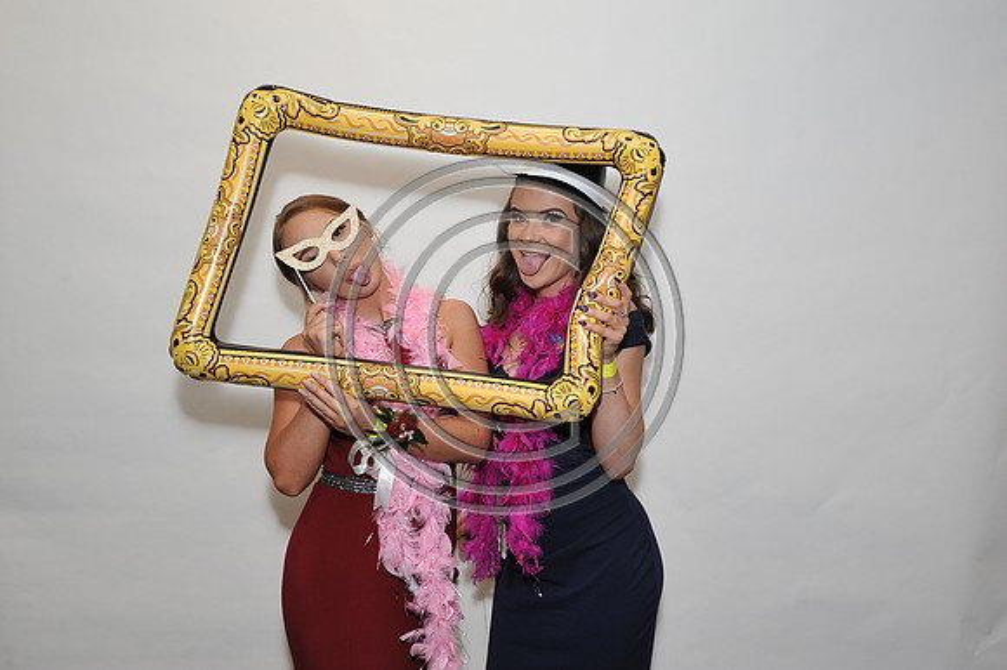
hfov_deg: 46.4
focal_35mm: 42
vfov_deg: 31.9
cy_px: 335
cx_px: 504
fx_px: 1174
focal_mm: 42
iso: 800
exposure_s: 1/60
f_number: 6.3
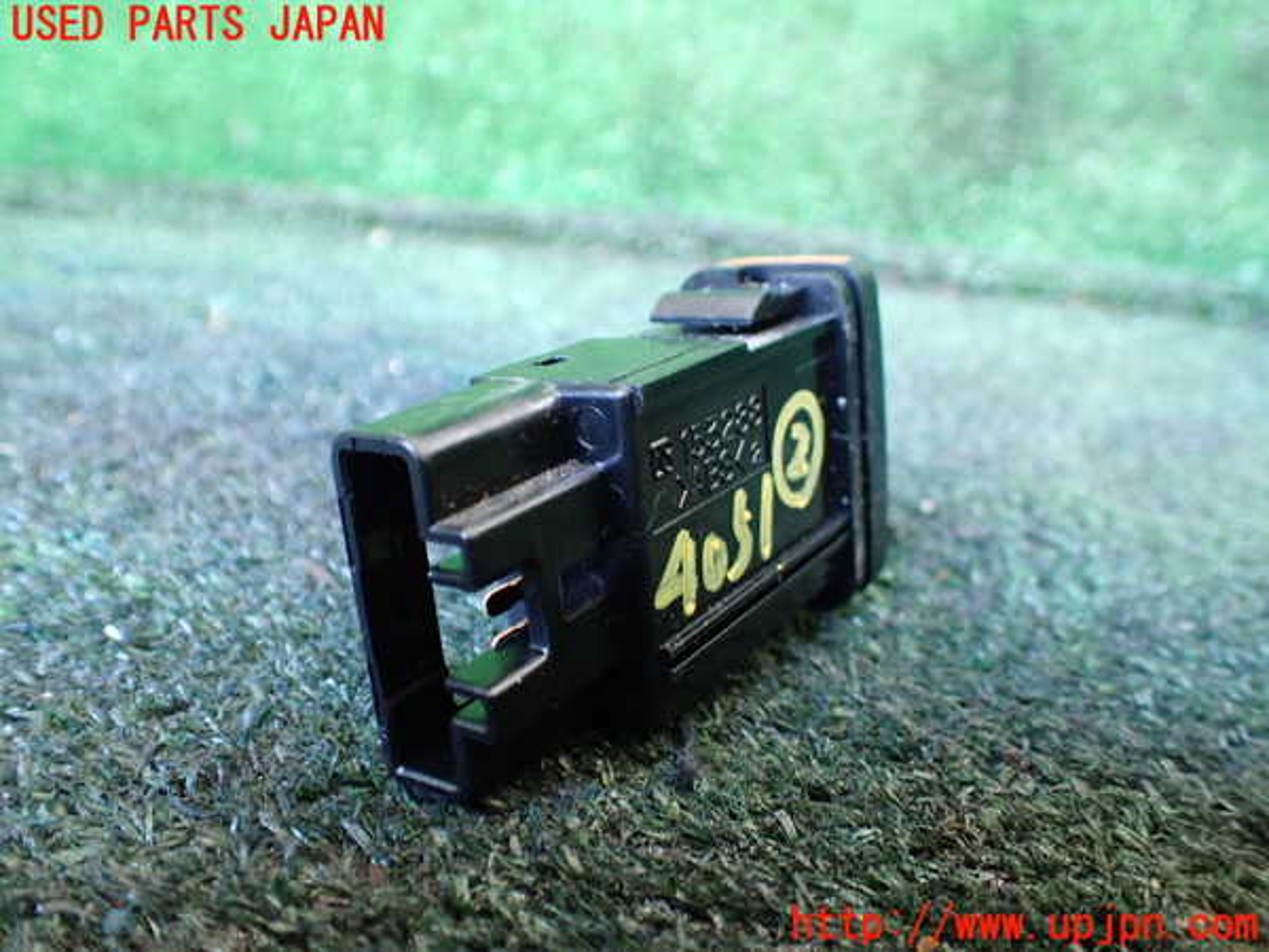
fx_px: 1100
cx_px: 634
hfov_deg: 60.0
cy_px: 476
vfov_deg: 46.8
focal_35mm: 30
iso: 800
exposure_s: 1/40
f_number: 2.3
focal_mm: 5.4
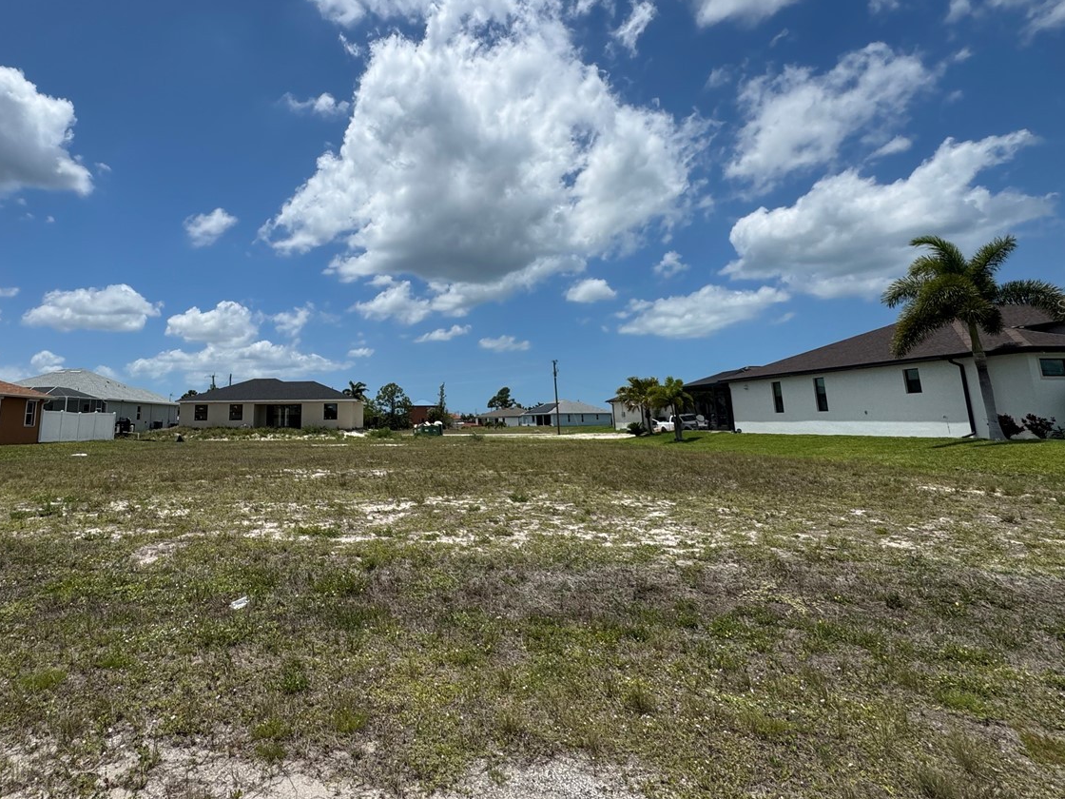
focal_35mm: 20
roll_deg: -0.1
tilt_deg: +11.2
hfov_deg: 79.9
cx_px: 386
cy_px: 306
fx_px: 615
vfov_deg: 65.1
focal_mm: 2.22
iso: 40
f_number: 2.2
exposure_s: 1/3906
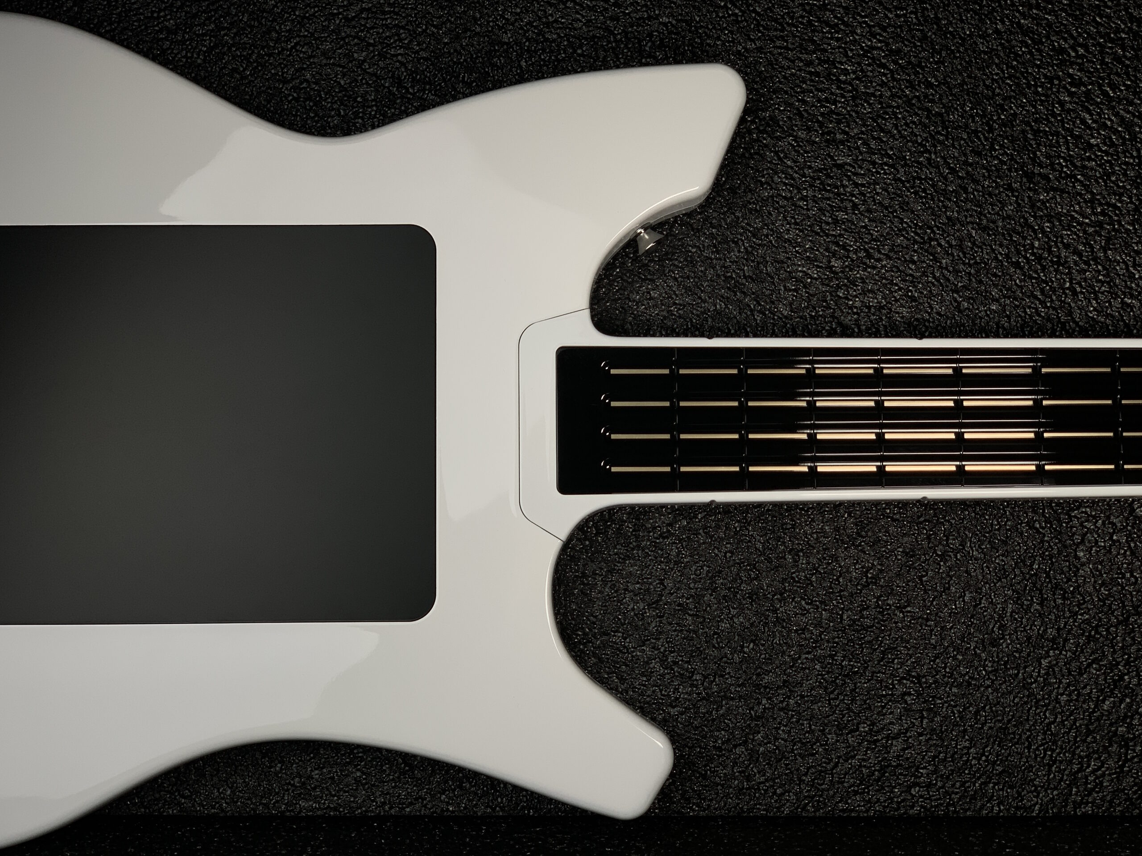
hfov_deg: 36.8
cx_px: 571
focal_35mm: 52
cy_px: 428
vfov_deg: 28.0
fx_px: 1716
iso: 20
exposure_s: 1/90
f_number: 2.4
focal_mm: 6
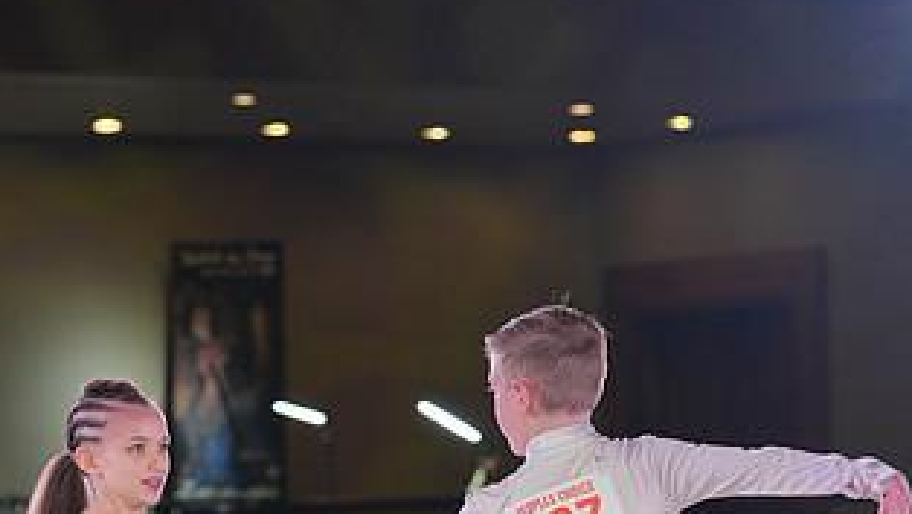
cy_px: 709
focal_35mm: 180
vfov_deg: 6.7
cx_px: 367
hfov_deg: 11.9
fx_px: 4355
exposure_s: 1/400
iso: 800
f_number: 4
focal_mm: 93
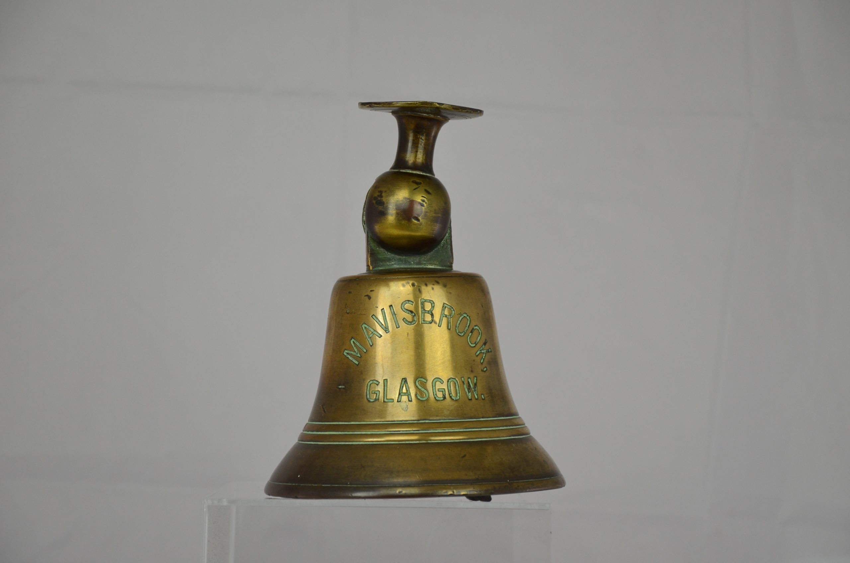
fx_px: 2333
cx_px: 425
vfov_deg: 13.8
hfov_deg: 20.7
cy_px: 282
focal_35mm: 99
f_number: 5.3
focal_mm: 66
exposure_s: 1/250
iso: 450
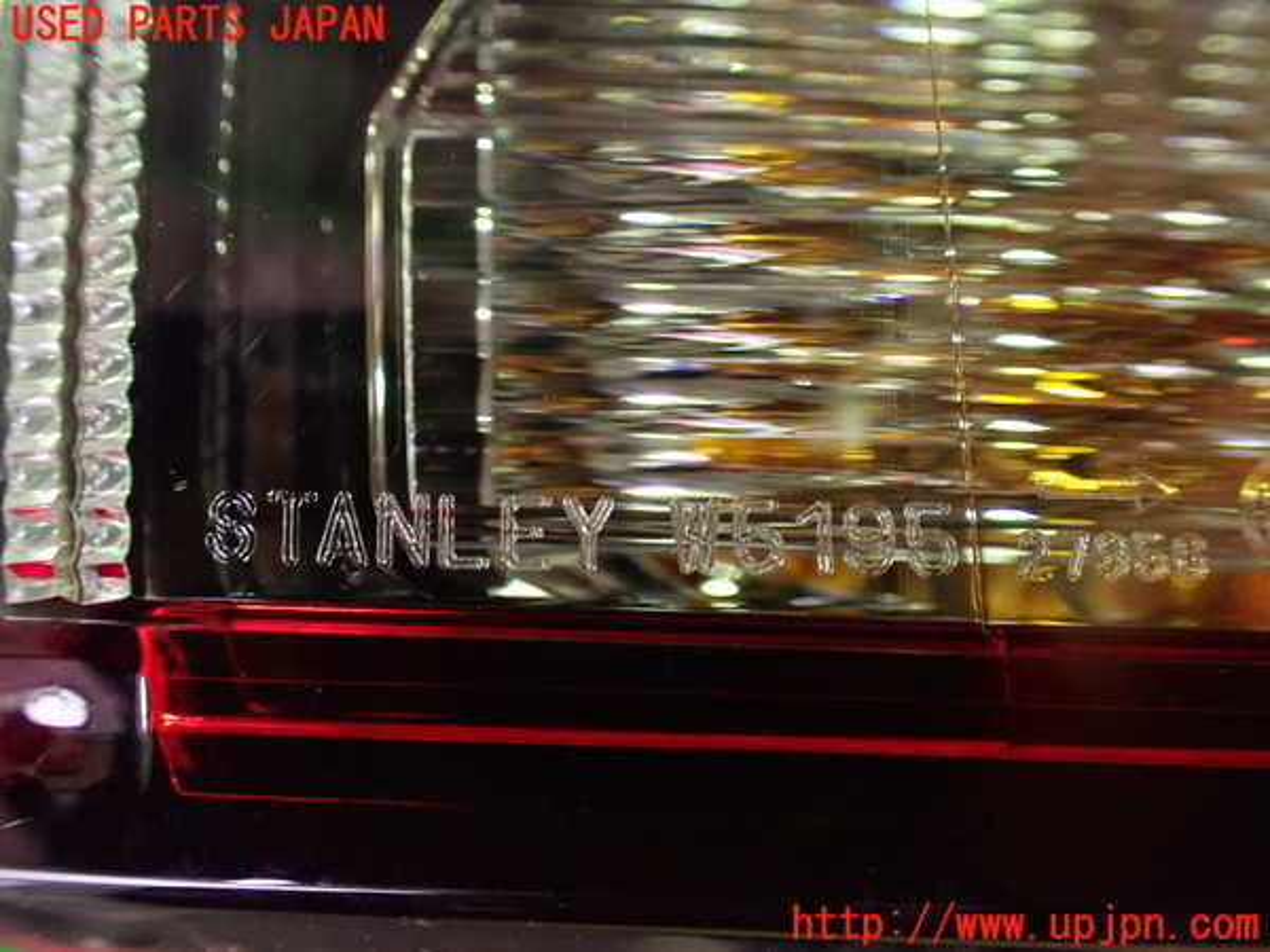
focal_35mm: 30
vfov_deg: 46.8
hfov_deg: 60.0
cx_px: 635
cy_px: 476
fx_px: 1101
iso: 1250
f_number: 2.3
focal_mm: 5.4
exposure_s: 1/30
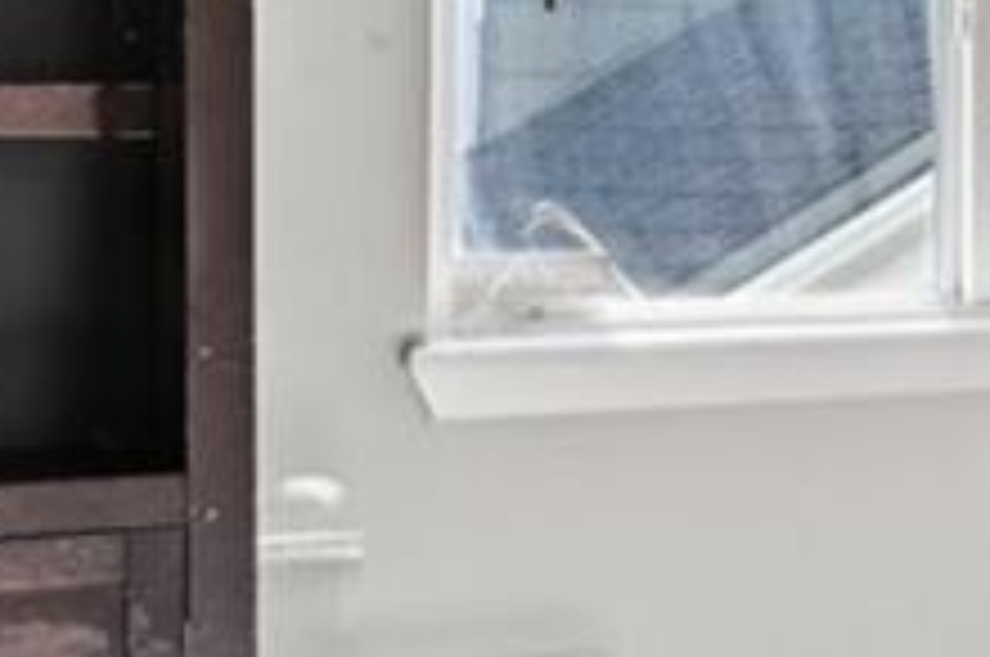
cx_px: 2056
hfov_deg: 15.4
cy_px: 112
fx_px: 2801
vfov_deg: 13.3
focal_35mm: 102
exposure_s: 1/15
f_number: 11
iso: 125
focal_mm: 14
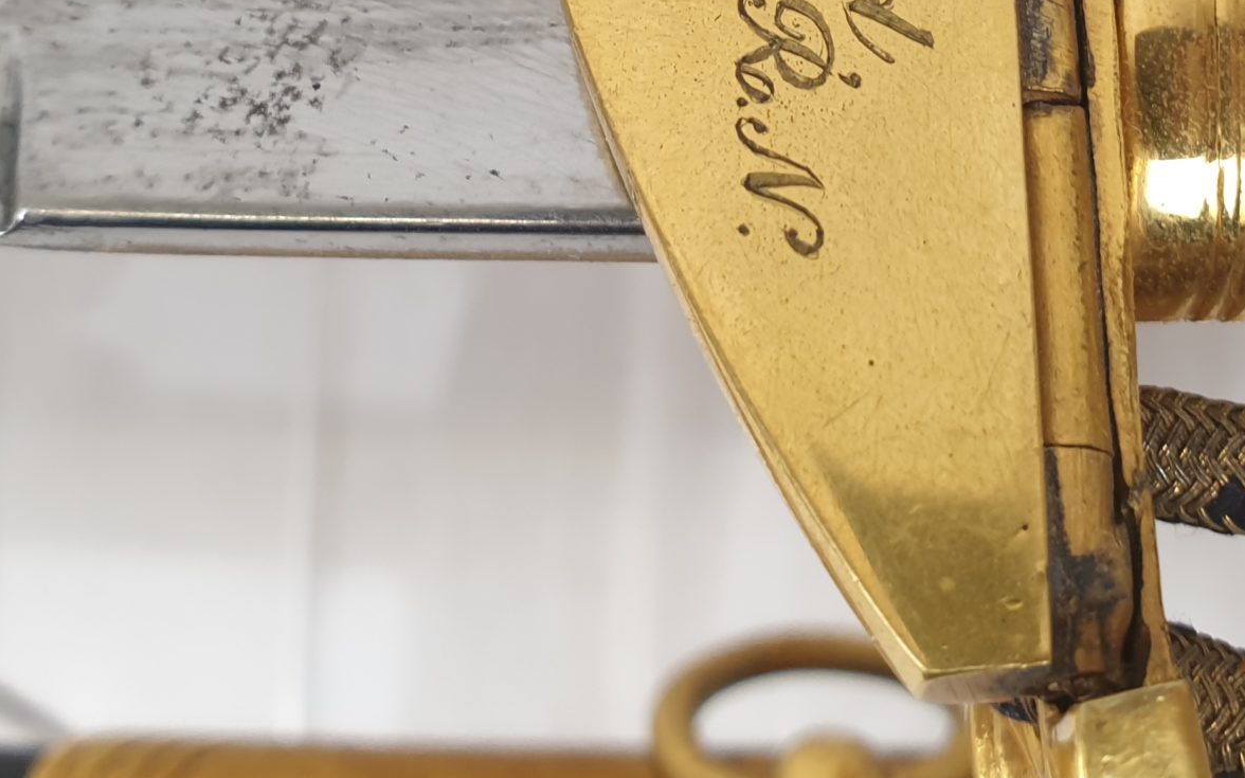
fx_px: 2036
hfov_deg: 33.9
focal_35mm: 60
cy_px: -77
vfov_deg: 20.6
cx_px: 727
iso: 80
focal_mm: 4.3
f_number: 2.4
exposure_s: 1/50
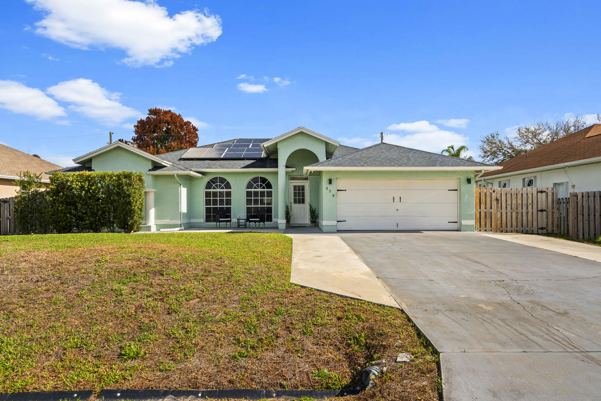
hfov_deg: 76.1
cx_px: 300
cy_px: 200
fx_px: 384
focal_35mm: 23
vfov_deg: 55.1
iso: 100
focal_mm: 23
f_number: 10
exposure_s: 1/50
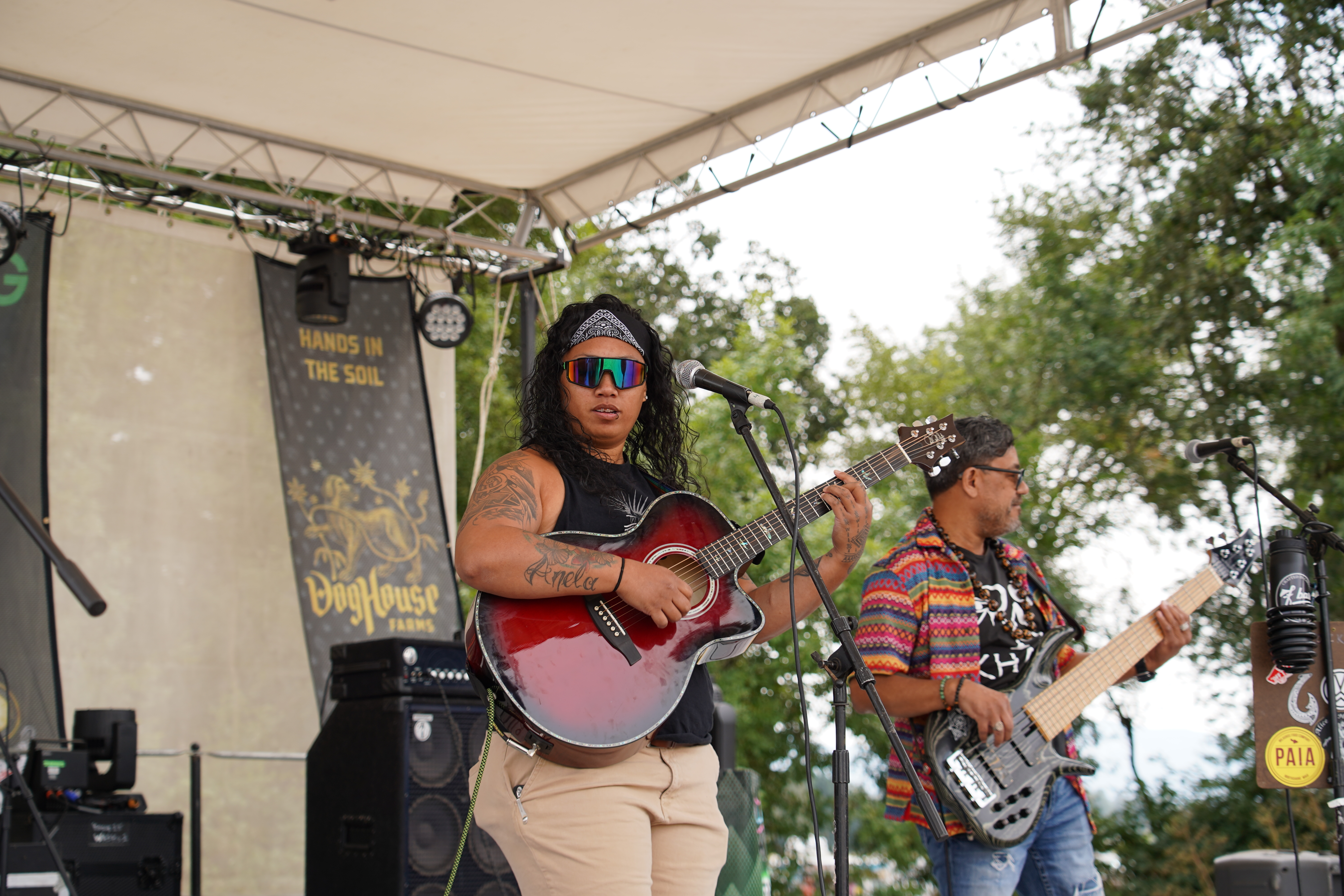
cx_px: 672
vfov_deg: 22.3
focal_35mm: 61
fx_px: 2277
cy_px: 448
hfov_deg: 32.9
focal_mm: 61
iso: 100
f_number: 4.5
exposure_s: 1/200
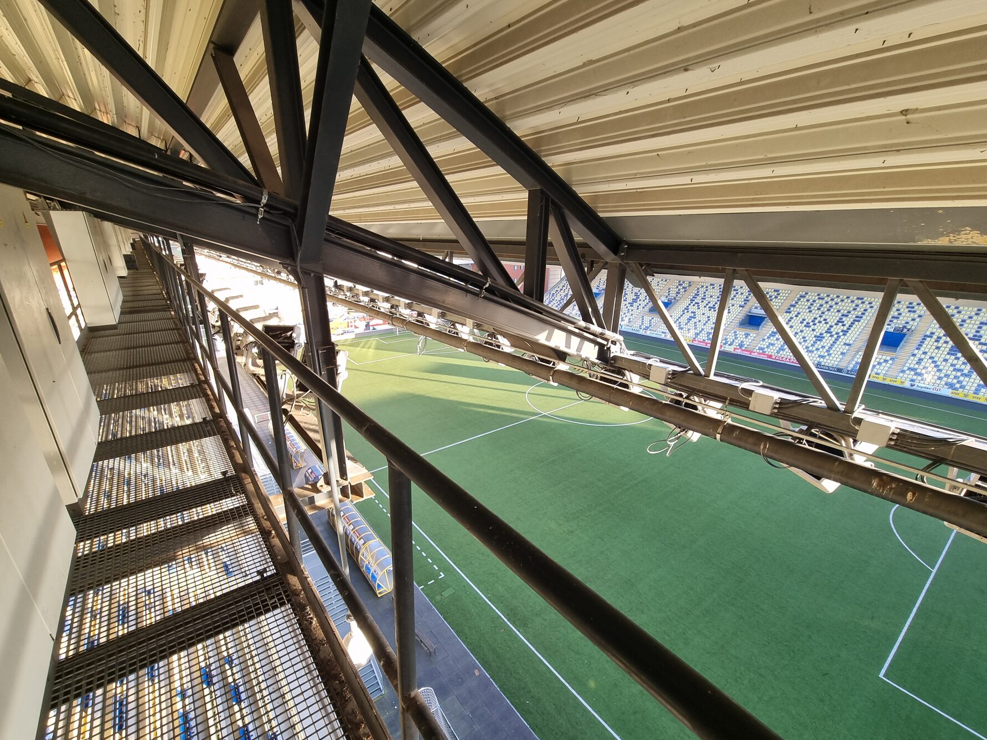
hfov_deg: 102.0
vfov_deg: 85.6
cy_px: 395
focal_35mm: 14
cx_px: 470
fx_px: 399
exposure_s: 1/100
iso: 80
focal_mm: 2.2
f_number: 2.2
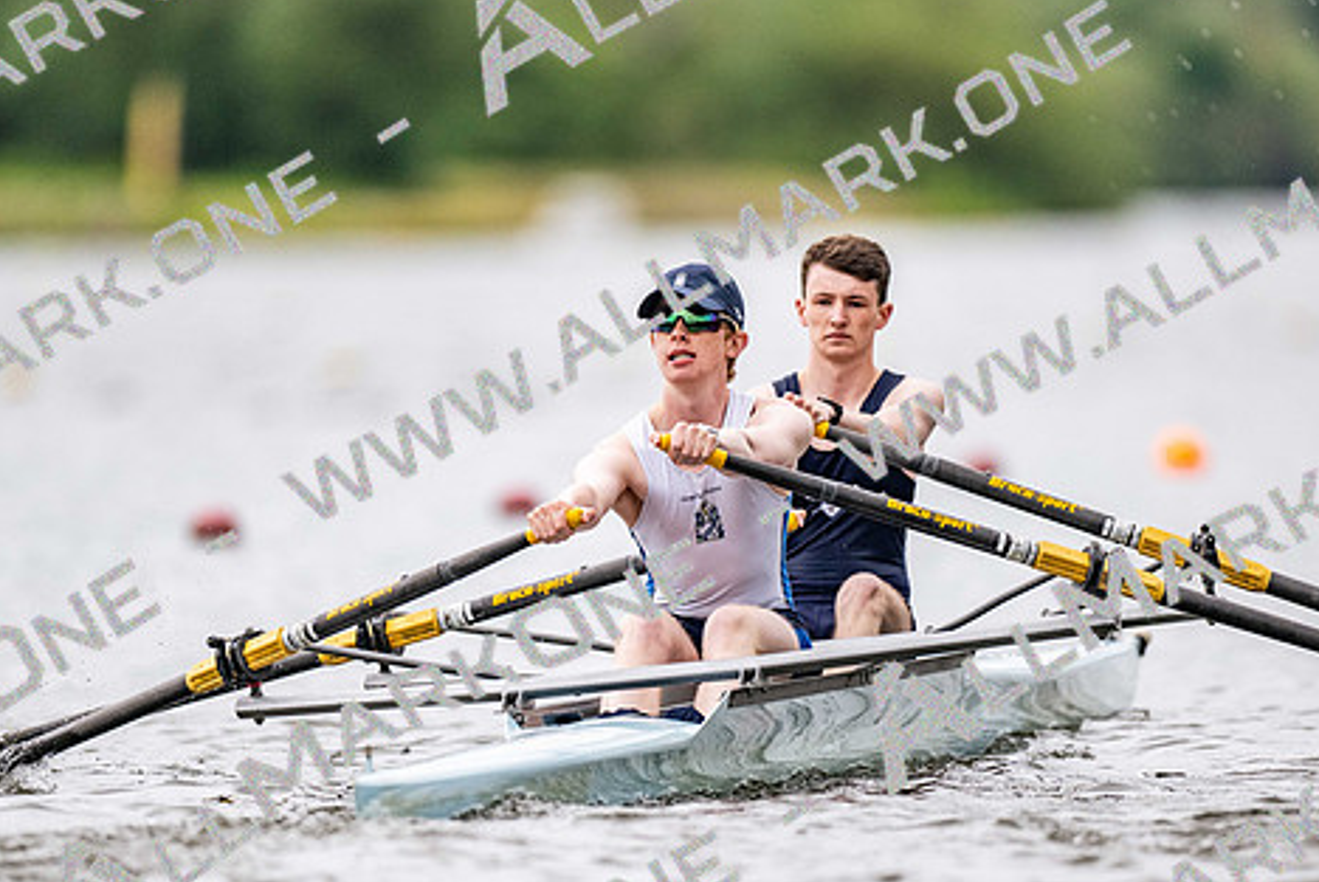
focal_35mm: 743
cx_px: 631
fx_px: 27247
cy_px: 528
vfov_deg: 1.9
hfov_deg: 2.8
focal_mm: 600
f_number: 4
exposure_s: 1/2500
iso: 1000
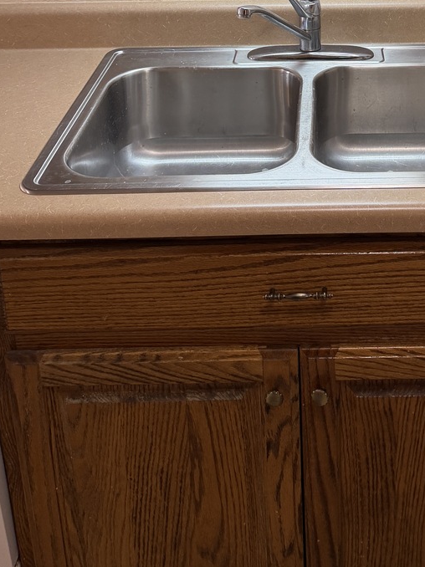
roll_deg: -0.5
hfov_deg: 28.0
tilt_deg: -16.8
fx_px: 835
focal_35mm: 51
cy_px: -30
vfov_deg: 33.5
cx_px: 336
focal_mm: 6.76
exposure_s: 1/60
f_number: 1.78
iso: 125
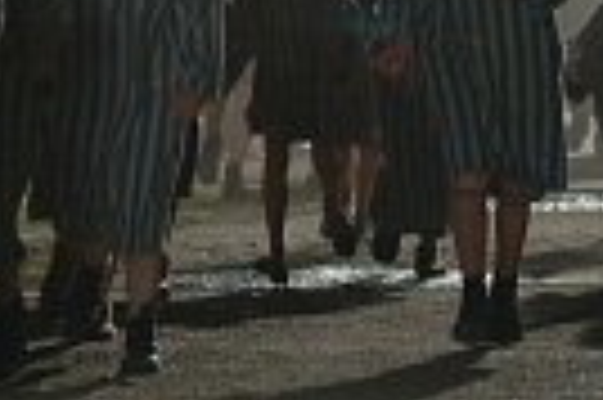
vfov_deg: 2.3
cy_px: -288
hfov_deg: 3.5
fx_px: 9868
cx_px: 230
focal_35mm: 590
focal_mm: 105
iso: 500
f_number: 2.8
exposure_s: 1/50
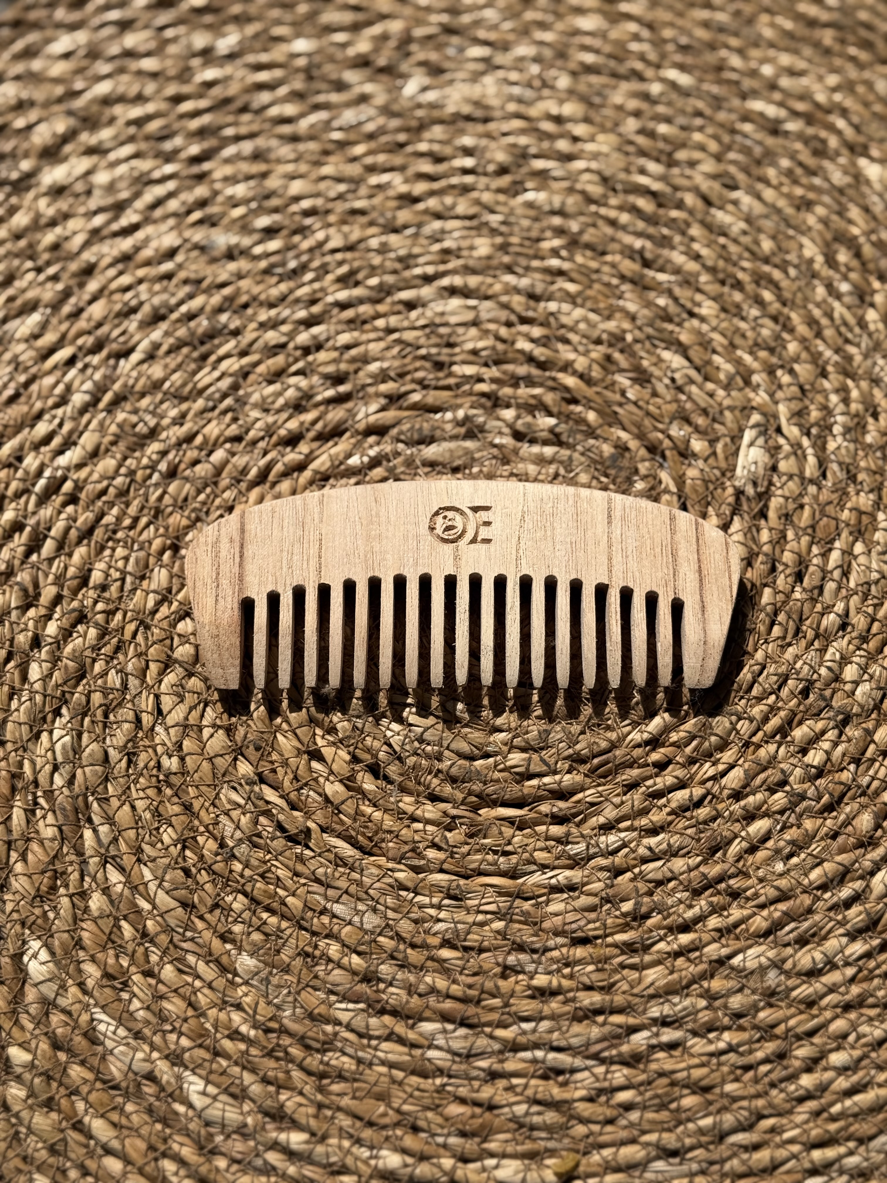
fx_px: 1640
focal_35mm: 48
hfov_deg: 30.3
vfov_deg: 39.7
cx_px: 444
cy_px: 592
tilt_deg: -74.8
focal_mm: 6.76
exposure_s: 1/8772
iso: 64
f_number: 1.78
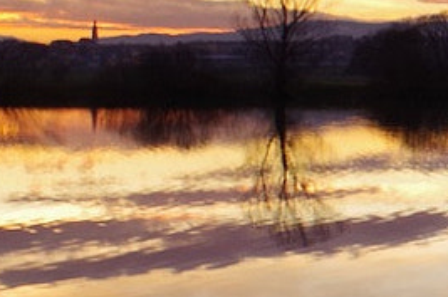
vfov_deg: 8.4
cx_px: 1238
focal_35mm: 162
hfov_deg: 10.2
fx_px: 2012
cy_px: 30
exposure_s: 1/20
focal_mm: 18
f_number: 8
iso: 200
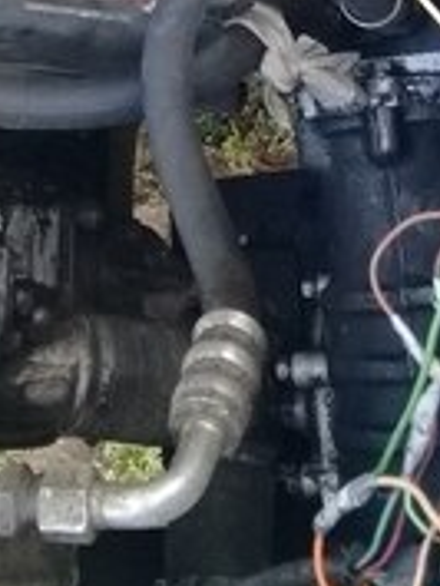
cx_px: 129
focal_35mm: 87
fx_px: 1473
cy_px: -136
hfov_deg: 16.9
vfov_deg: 20.8
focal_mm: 3.3
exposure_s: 1/33
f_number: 2.2
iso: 200
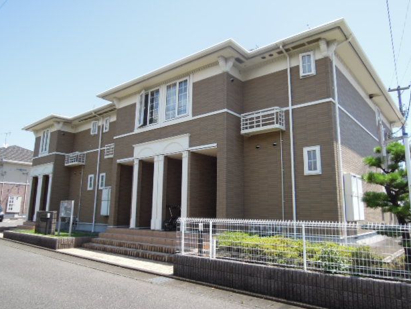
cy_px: 149
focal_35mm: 25
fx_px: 297
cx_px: 212
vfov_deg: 54.9
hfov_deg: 69.4
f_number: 2.8
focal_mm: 4.3
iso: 160
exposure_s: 1/1250
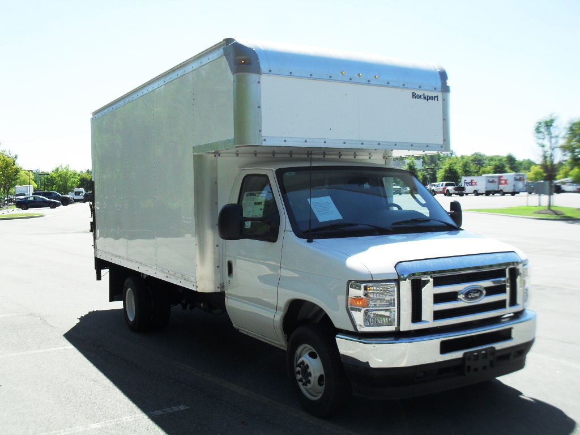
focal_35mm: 35
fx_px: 586
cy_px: 218
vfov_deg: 40.7
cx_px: 290
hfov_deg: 52.6
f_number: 8.4
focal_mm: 6.3
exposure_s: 1/125
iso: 100
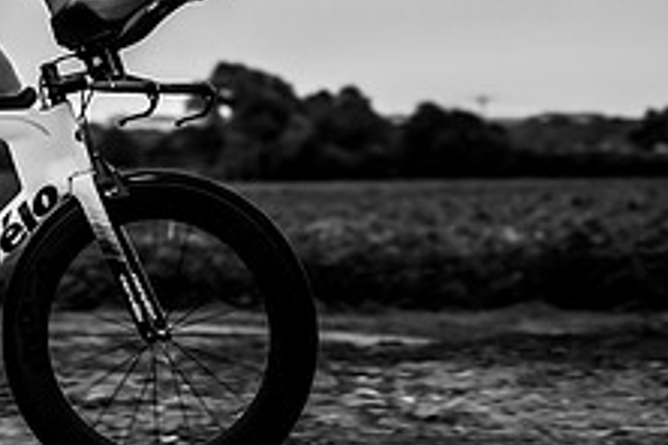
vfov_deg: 7.2
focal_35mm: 188
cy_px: -107
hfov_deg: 10.9
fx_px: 3488
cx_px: 24
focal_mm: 72
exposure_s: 1/800
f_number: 3.2
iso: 250
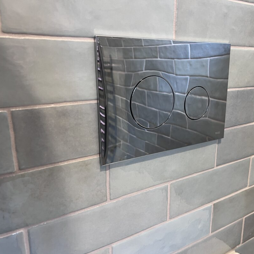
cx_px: 154
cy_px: 128
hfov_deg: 52.1
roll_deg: -0.6
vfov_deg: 52.5
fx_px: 257
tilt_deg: -16.0
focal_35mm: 31
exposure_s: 1/50
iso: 100
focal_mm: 5.7
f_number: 1.5
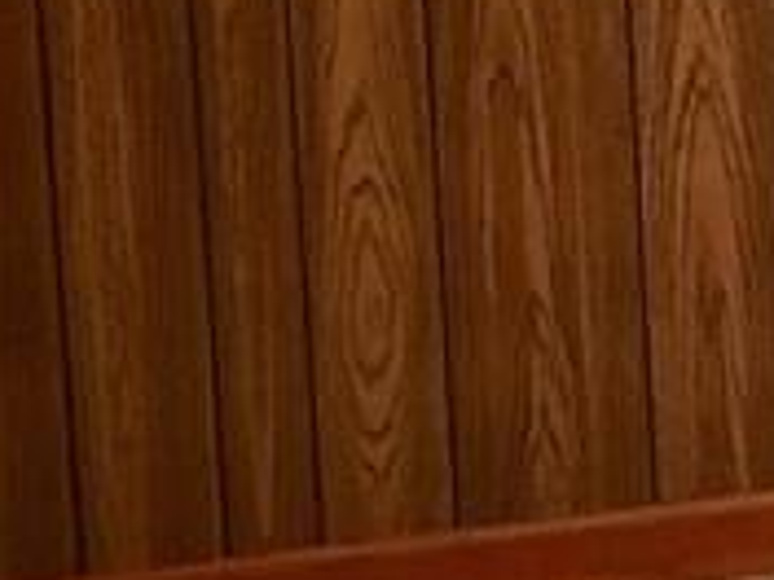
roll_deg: +0.9
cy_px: 9
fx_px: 3779
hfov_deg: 10.4
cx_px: 1746
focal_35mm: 169
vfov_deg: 8.7
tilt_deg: -10.3
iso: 200
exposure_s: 1/15
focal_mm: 4.15
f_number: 2.2
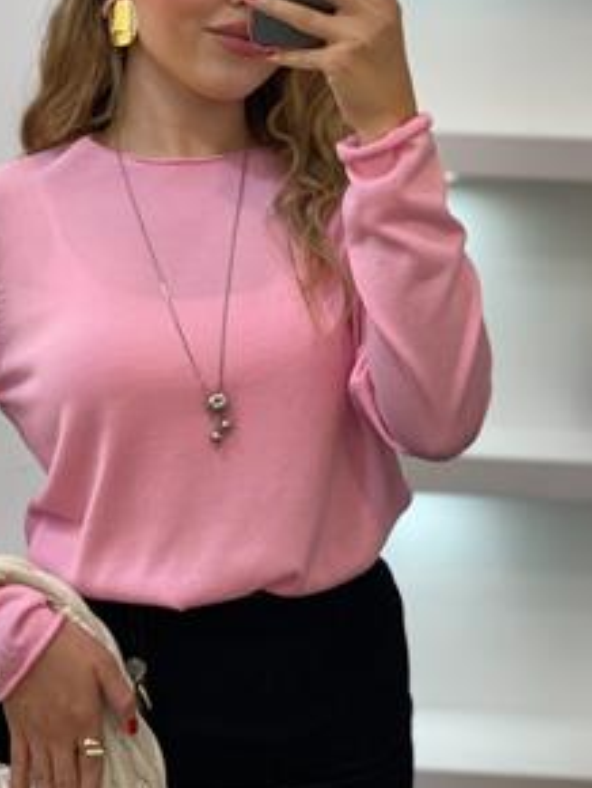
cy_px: 276
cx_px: 209
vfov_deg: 26.2
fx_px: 1685
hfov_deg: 19.9
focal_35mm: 74
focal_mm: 6
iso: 80
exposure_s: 1/100
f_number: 2
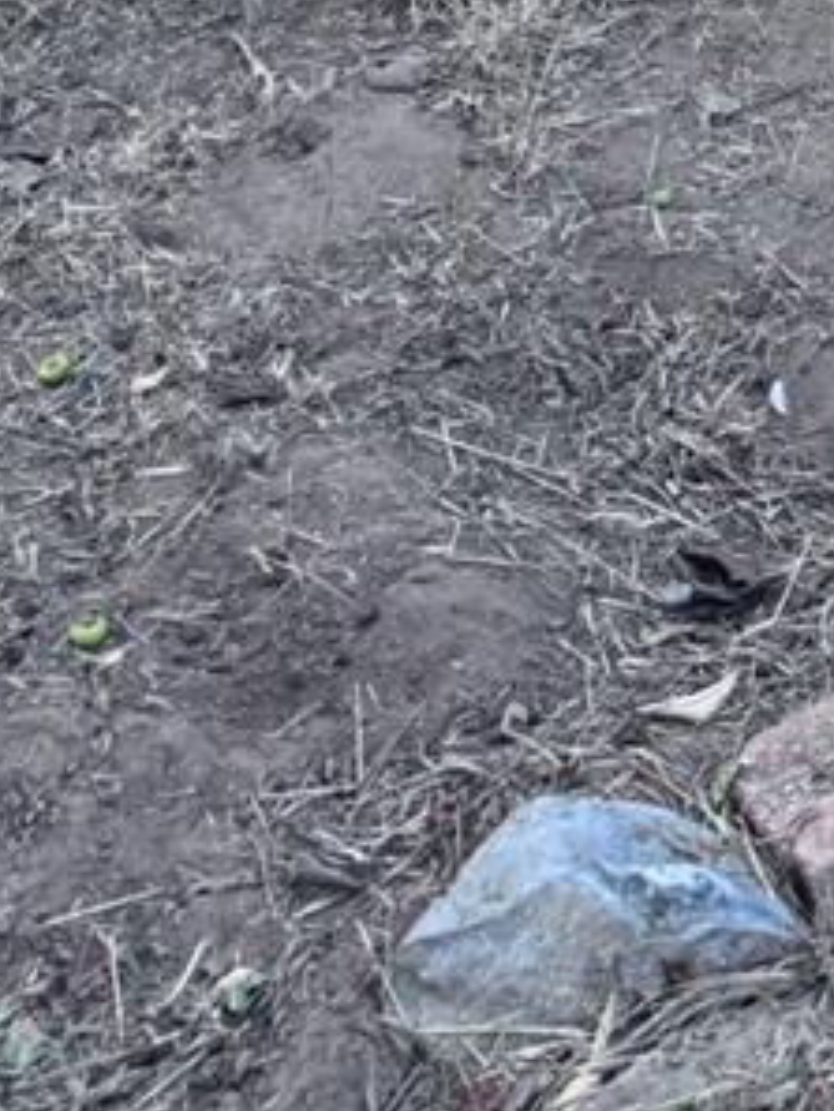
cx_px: 944
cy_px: -1640
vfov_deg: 12.4
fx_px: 3884
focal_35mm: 121
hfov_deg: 12.0
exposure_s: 1/121
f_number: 1.78
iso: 200
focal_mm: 6.76
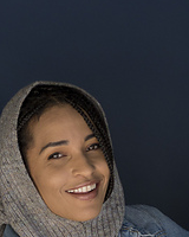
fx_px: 1762
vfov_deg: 7.5
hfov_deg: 6.1
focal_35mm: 252
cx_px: 109
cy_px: 364
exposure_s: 1/250
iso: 800
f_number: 8
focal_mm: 56
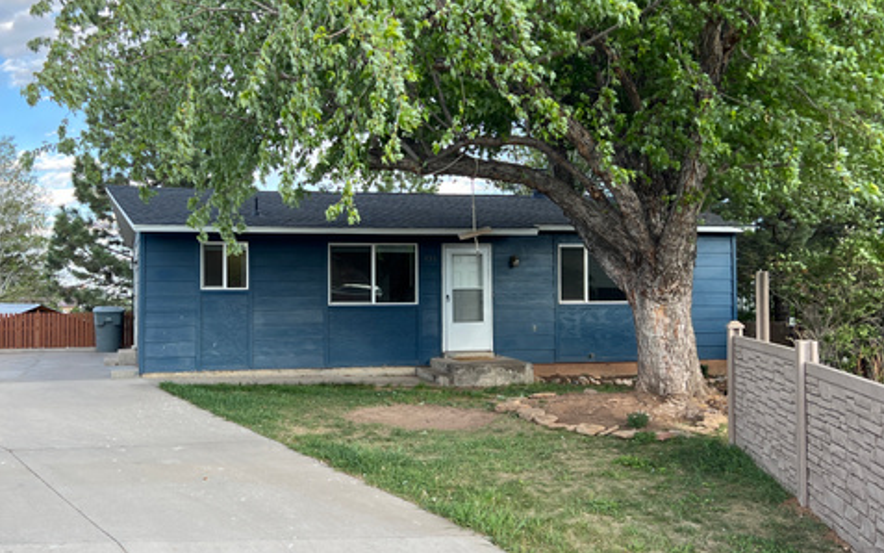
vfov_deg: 34.4
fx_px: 891
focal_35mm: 37
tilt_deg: +1.2
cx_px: 326
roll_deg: +0.0
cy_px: 260
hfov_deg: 52.1
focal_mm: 5.7
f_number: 1.5
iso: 50
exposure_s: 1/389
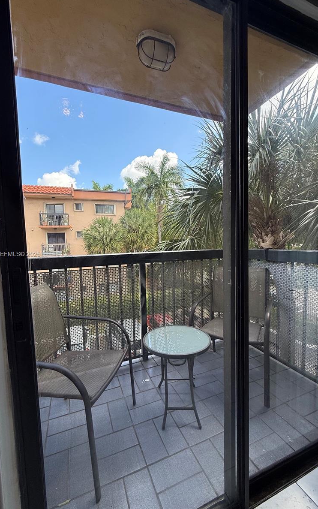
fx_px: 208
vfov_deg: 101.5
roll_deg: +1.4
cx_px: 153
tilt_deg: -3.0
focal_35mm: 15
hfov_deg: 74.8
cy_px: 255
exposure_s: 1/413
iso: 64
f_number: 2.2
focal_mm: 2.22
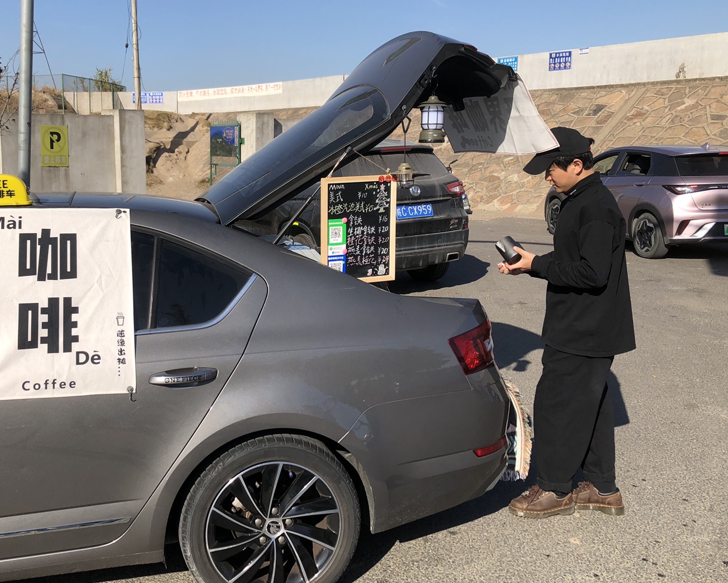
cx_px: 266
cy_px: 270
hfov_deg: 49.7
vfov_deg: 41.1
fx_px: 776
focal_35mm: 36
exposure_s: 1/2288
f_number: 1.8
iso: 20
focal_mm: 3.99
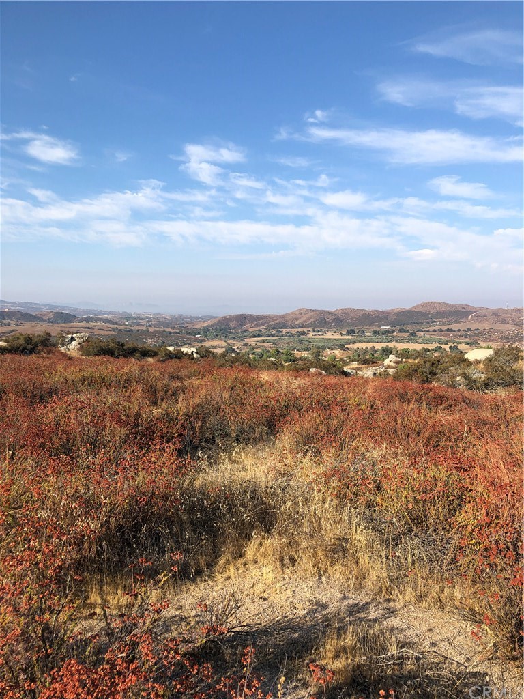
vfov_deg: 63.4
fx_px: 565
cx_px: 262
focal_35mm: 28
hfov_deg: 49.7
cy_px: 350
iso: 20
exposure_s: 1/1919
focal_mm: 3.99
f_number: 1.8
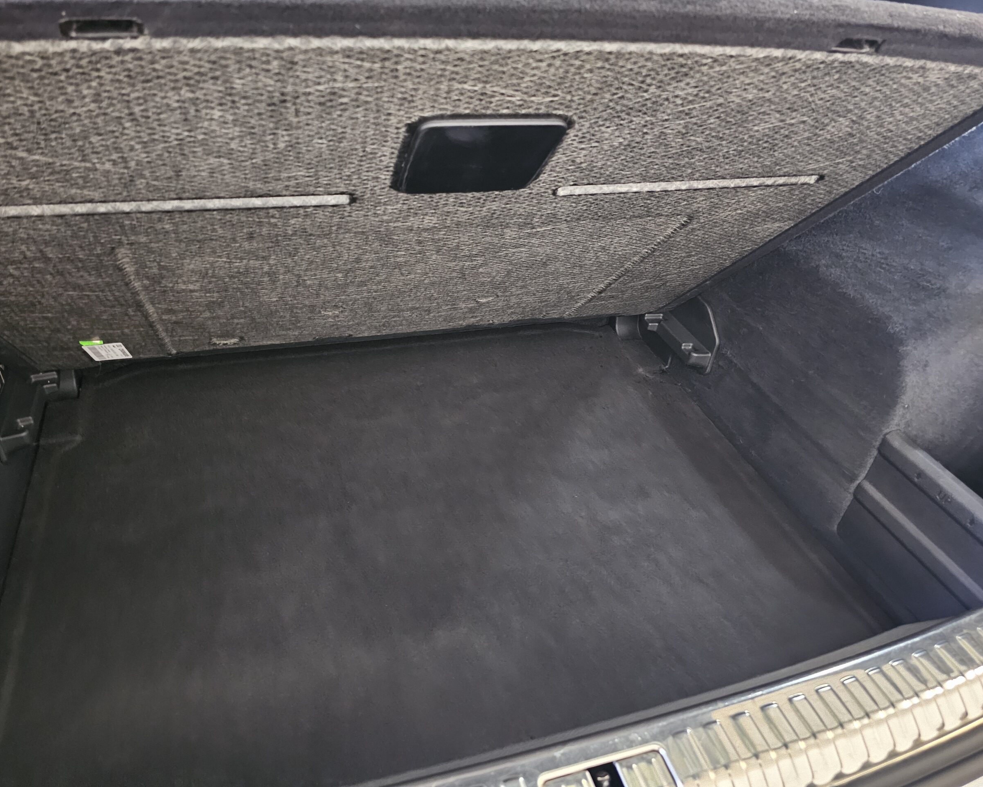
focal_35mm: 24
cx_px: 459
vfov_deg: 58.8
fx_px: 698
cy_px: 393
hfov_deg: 70.2
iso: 1600
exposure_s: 1/15
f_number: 1.7
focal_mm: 6.3
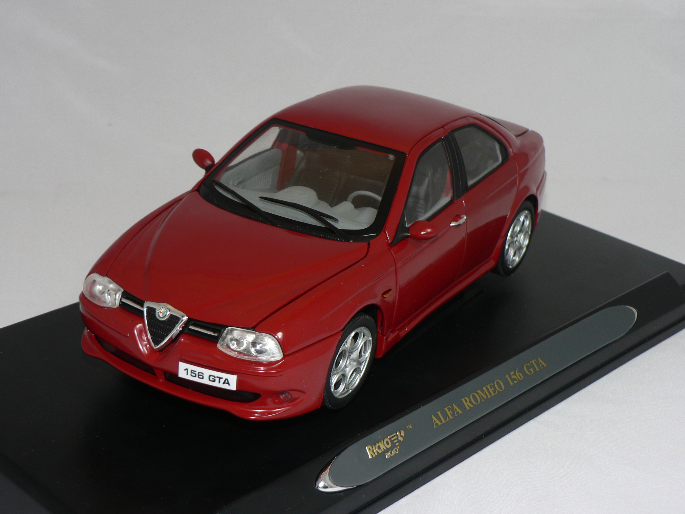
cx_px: 342
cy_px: 257
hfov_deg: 31.2
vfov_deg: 23.7
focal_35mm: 62
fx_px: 1227
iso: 80
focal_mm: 10.4
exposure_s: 1/60
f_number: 3.2
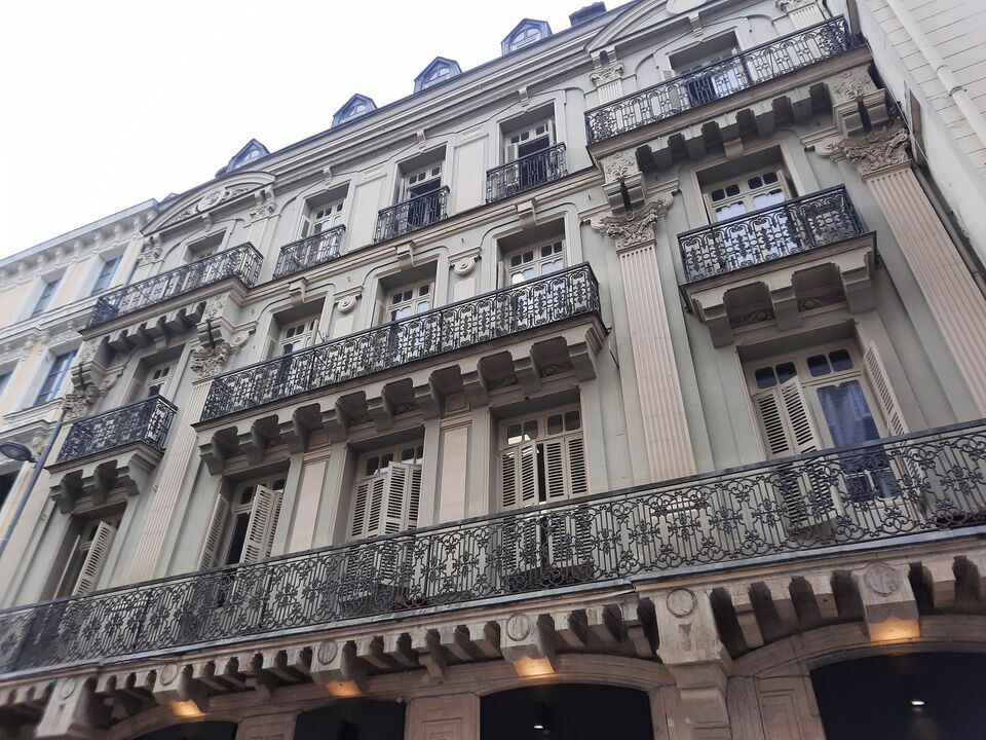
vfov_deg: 54.9
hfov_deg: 69.4
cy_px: 370
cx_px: 493
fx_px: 712
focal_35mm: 25
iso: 32
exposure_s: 1/237
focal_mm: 4.6
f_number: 2
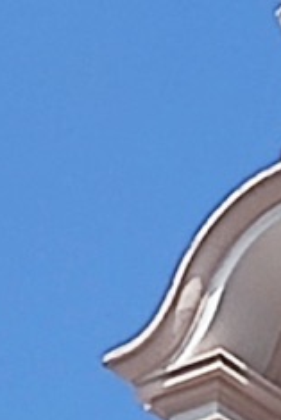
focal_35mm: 566
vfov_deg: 3.6
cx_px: 473
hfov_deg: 2.4
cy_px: 779
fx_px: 6617
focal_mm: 4.71
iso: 50
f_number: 1.79
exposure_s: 1/1656
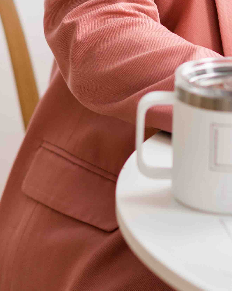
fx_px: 2489
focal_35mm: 290
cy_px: -167
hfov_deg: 5.3
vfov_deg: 6.6
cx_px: 349
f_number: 2.8
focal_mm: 85
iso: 320
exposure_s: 1/200
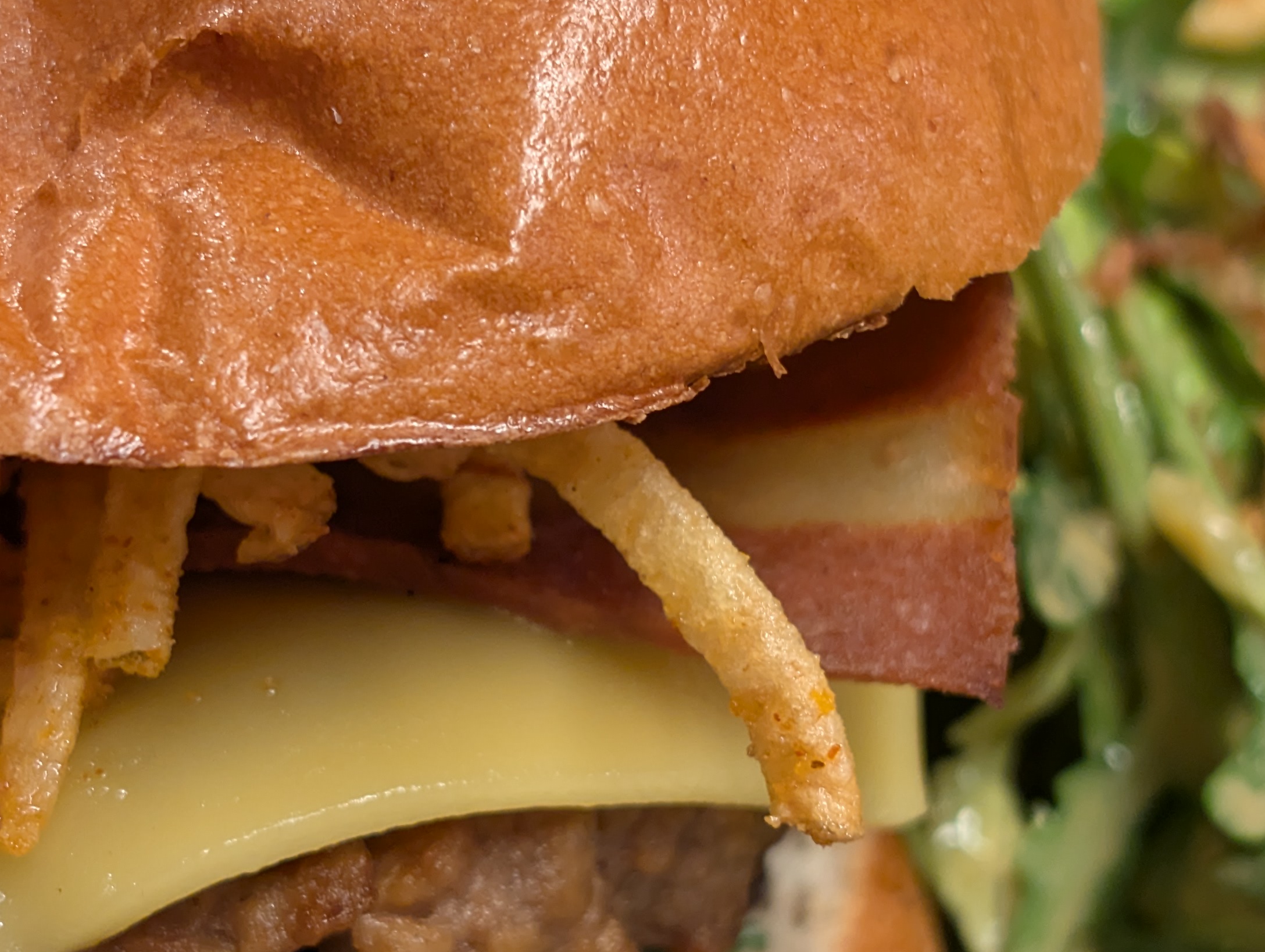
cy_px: 659
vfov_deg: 16.4
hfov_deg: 21.7
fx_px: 3293
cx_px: 716
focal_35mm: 90
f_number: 1.68
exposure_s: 1/44.4
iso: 210
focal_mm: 6.9
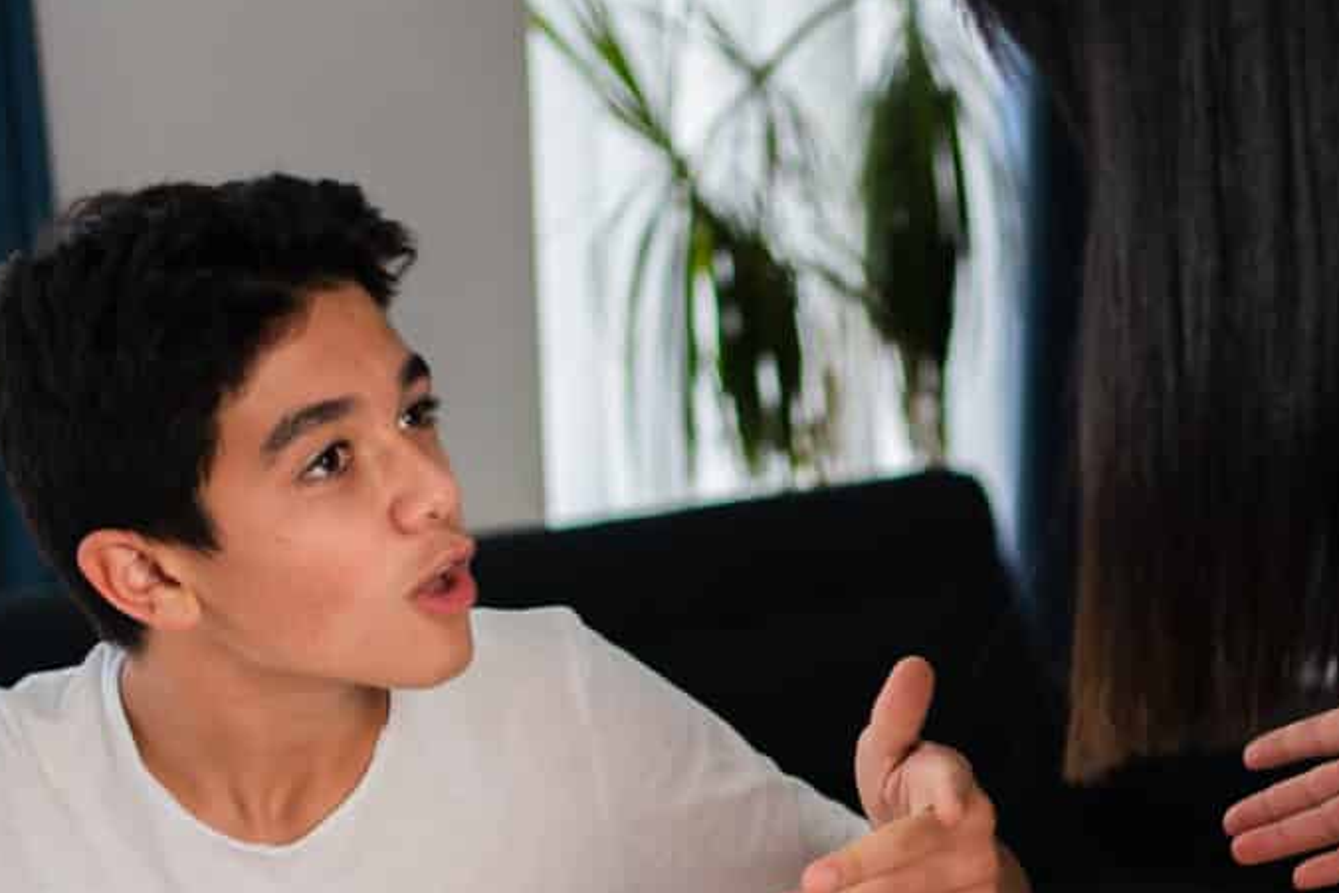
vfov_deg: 12.8
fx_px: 3943
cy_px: 889
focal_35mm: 106
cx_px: 1179
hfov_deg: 19.0
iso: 100
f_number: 2
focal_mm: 35
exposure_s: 1/160
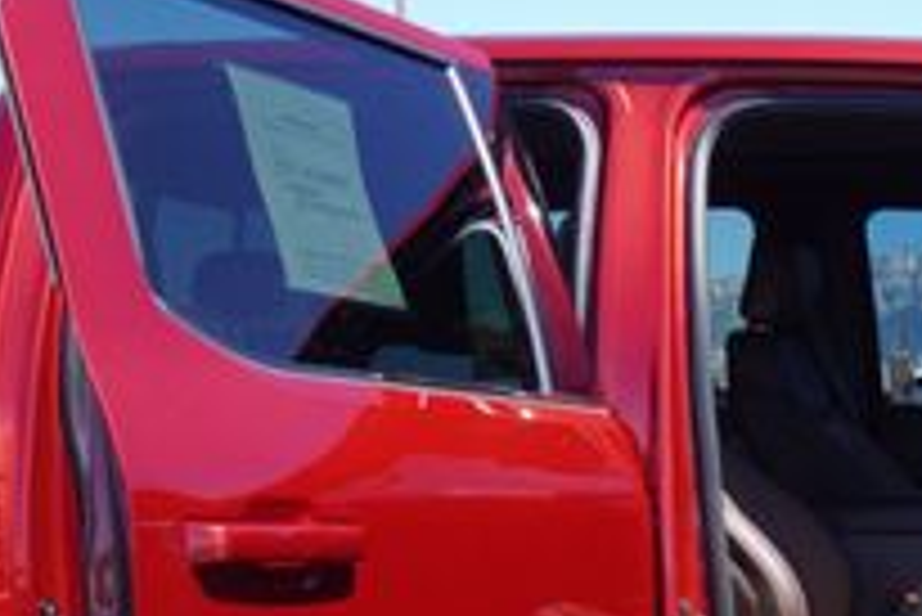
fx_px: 1922
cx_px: 1066
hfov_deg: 24.7
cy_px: 697
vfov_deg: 17.5
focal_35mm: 75
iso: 100
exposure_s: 1/160
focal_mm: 16
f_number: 5.6
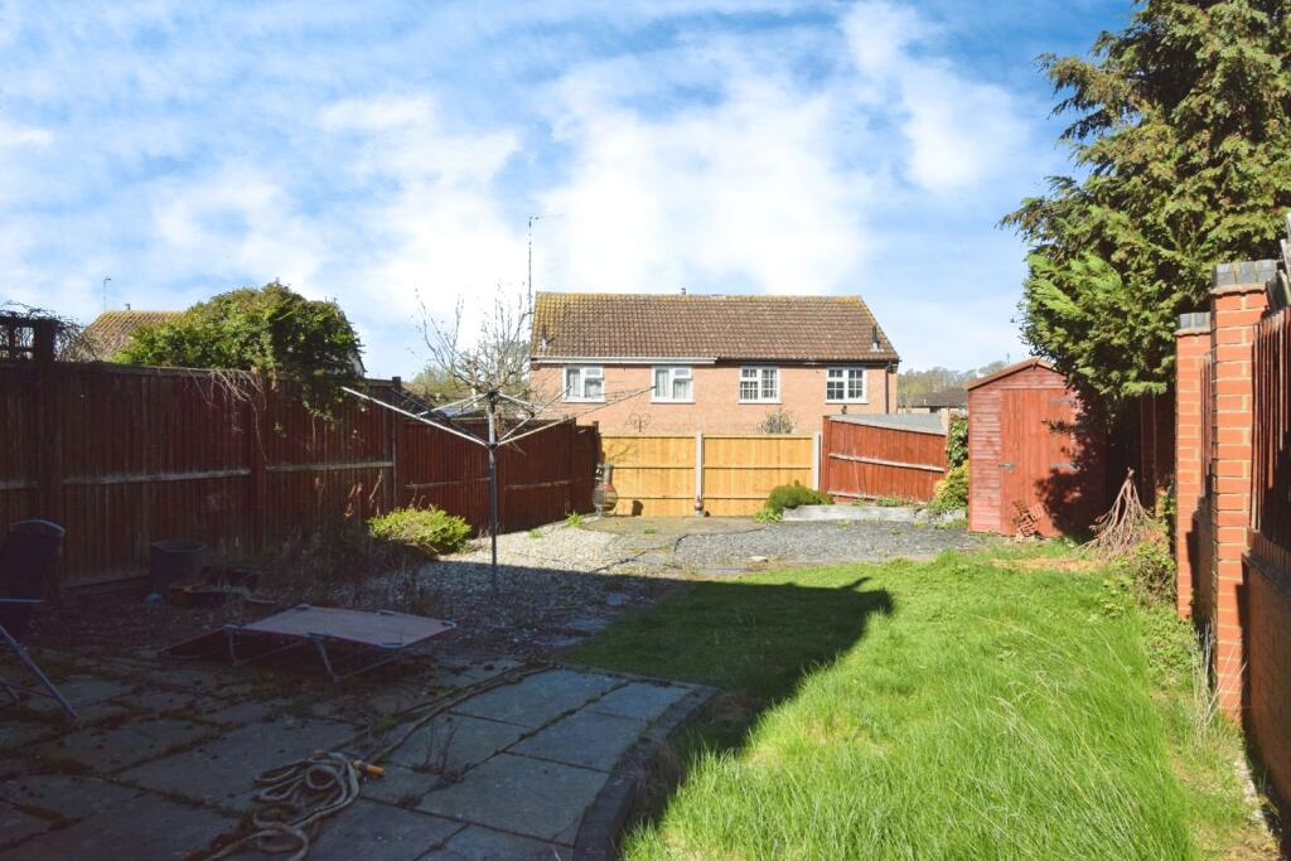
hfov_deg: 70.4
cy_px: 430
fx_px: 915
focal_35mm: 26
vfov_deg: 50.4
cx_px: 646
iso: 1000
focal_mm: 17
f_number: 7.1
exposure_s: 1/3200
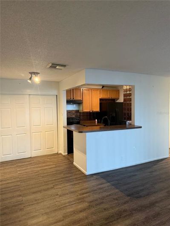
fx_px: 157
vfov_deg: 71.6
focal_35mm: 24
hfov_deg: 56.8
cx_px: 85
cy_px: 113
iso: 250
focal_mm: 6.76
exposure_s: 1/60
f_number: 1.78
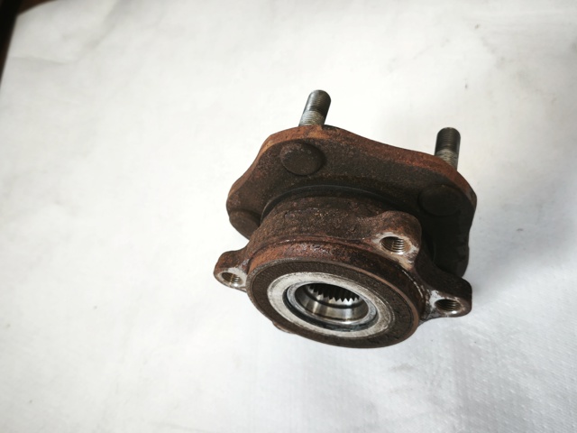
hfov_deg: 52.6
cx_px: 288
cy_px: 216
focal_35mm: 35
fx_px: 583
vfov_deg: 40.7
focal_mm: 5.35
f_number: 1.7
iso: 640
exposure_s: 1/50
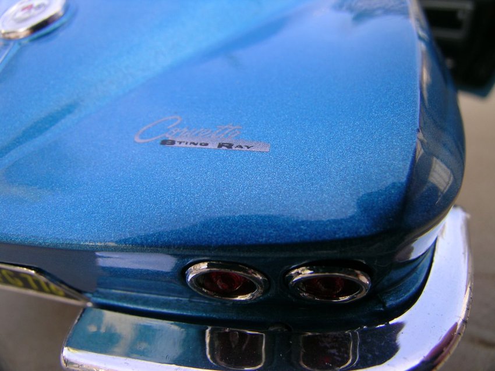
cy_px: 186
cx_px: 248
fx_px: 401
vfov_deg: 49.8
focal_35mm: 28
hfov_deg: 63.4
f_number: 5.6
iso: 50
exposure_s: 1/75.9
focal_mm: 5.8
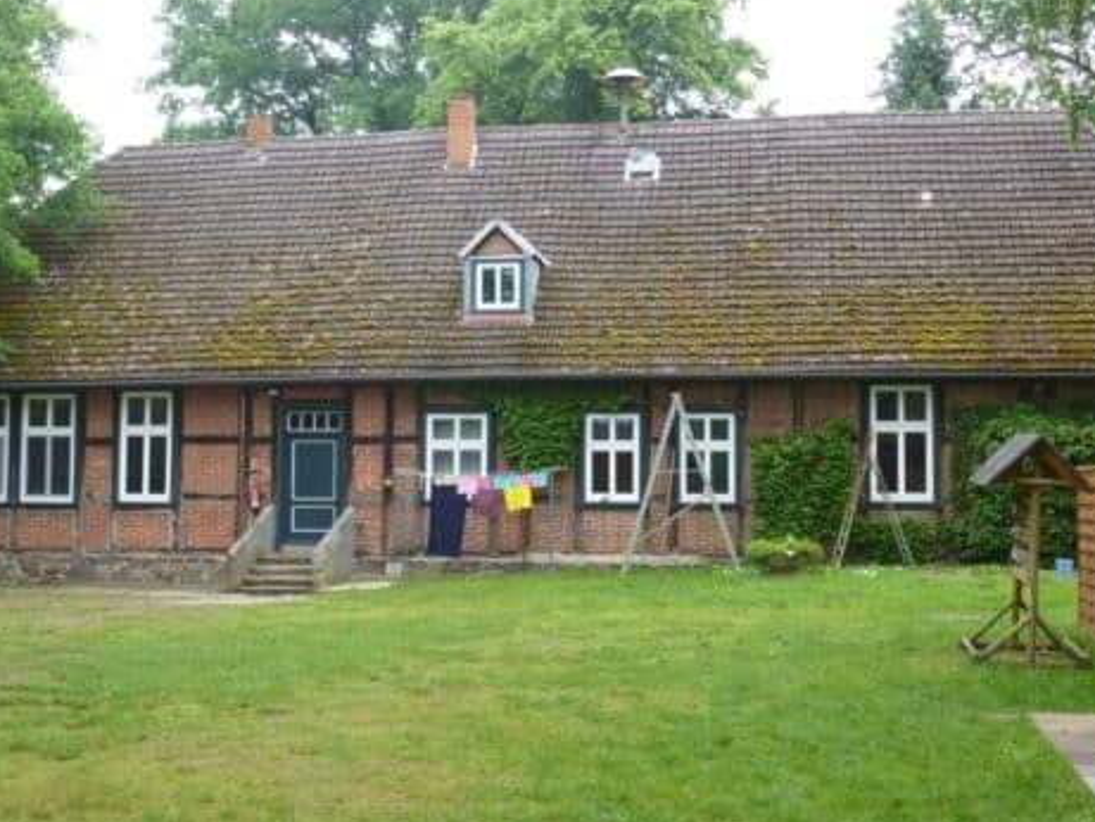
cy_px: 380
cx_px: 523
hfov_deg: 38.2
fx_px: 1582
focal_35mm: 50
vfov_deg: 29.1
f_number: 4
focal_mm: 8
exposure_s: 1/80
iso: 100
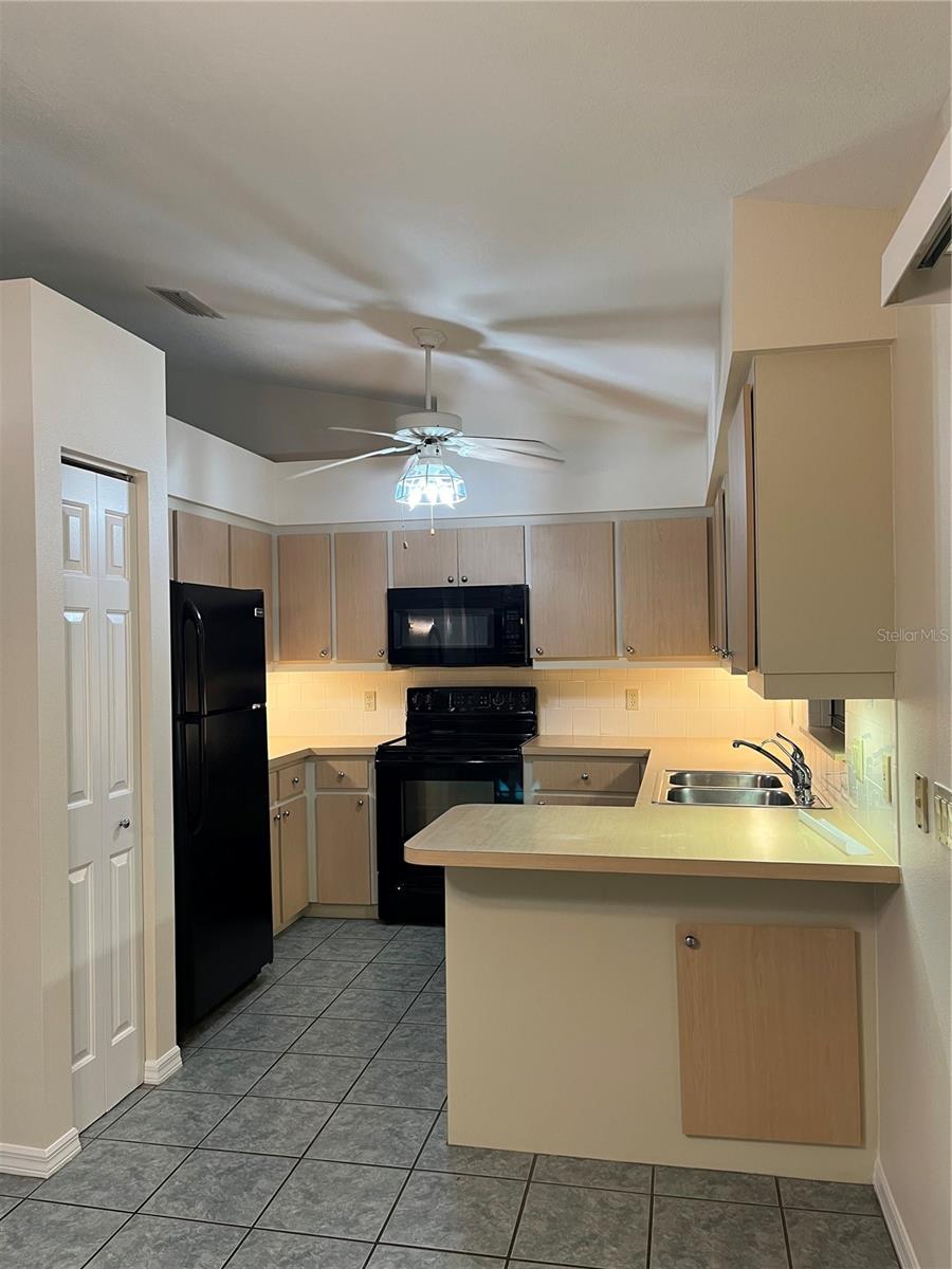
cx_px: 476
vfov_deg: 67.3
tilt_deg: +1.8
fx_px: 953
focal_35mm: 26
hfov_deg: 53.1
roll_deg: +0.5
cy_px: 634
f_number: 1.6
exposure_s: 1/60
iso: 80
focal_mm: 5.1
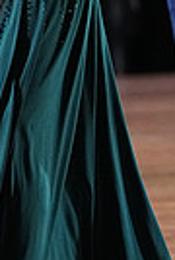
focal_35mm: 863
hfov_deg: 1.6
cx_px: 102
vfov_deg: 2.4
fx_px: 6260
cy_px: -122
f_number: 4.5
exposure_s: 1/400
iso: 8000
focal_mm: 200
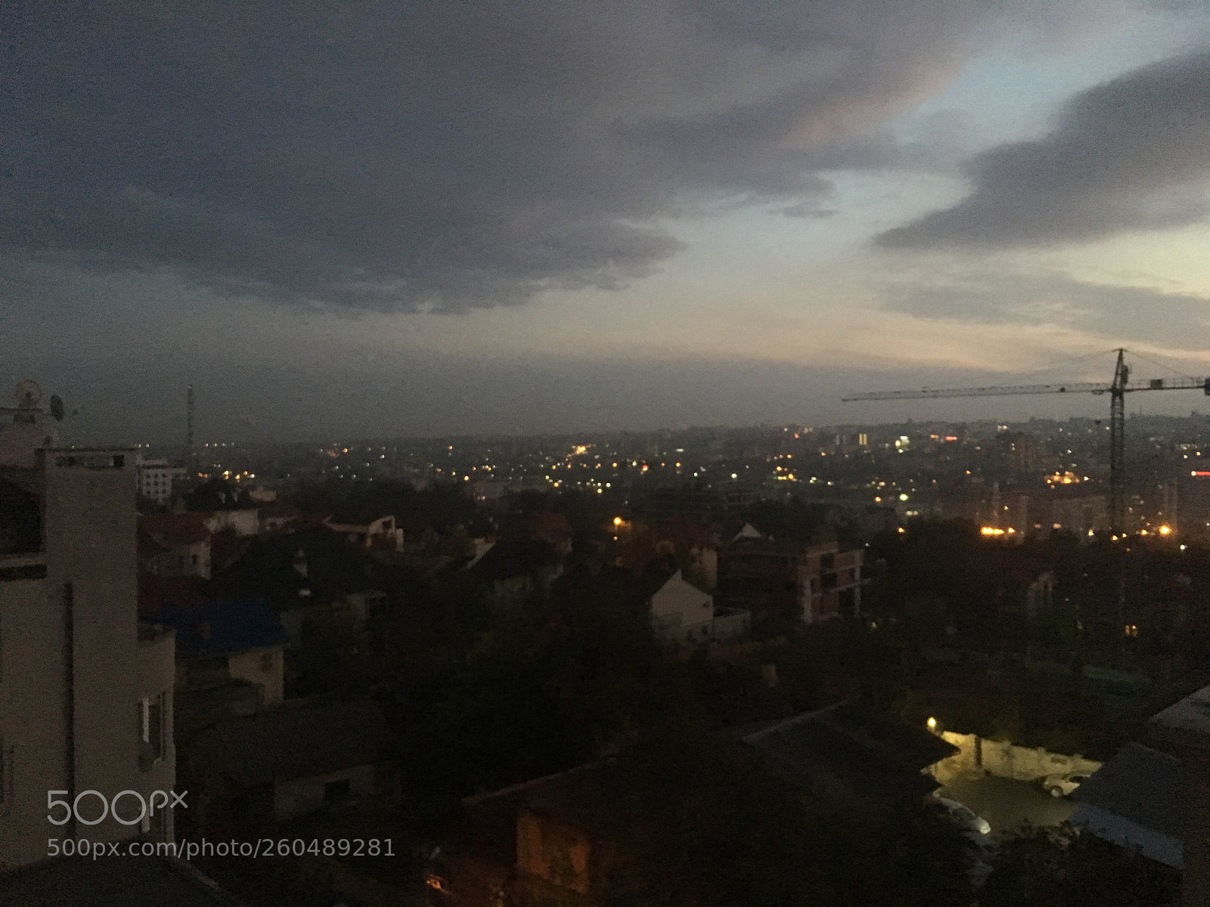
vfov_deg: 48.2
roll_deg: +1.4
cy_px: 454
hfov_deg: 61.7
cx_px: 605
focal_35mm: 29
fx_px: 1014
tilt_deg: +0.0
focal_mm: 4.15
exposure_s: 1/17
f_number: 2.2
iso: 320
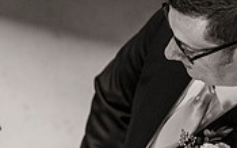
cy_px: 177
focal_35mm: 237
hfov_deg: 8.8
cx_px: 14
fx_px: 1529
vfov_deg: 5.5
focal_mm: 70
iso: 1600
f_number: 2.8
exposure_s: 1/160
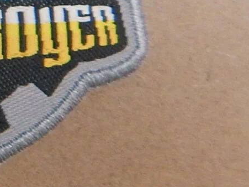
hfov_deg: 11.8
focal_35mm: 125
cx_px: -404
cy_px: -46
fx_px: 899
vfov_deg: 11.6
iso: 200
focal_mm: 4
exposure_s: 1/30
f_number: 3
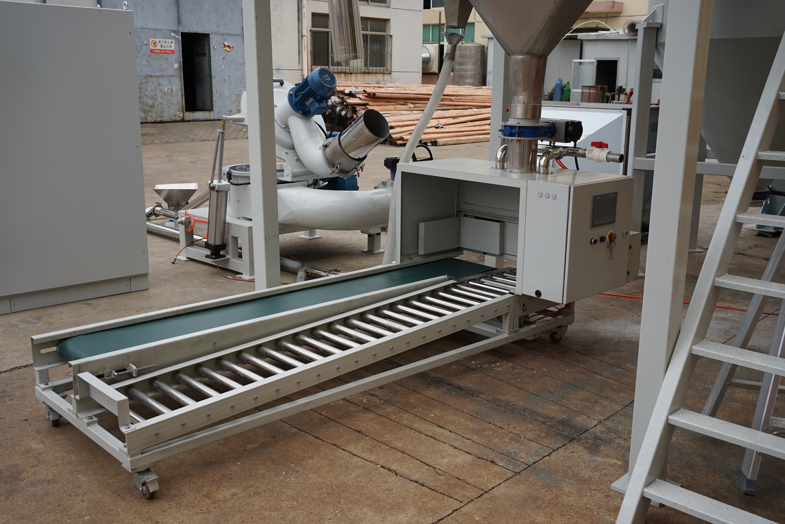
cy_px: 262
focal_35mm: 35
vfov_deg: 37.9
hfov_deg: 54.4
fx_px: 763
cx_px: 392
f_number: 6.3
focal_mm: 35
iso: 100
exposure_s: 1/320
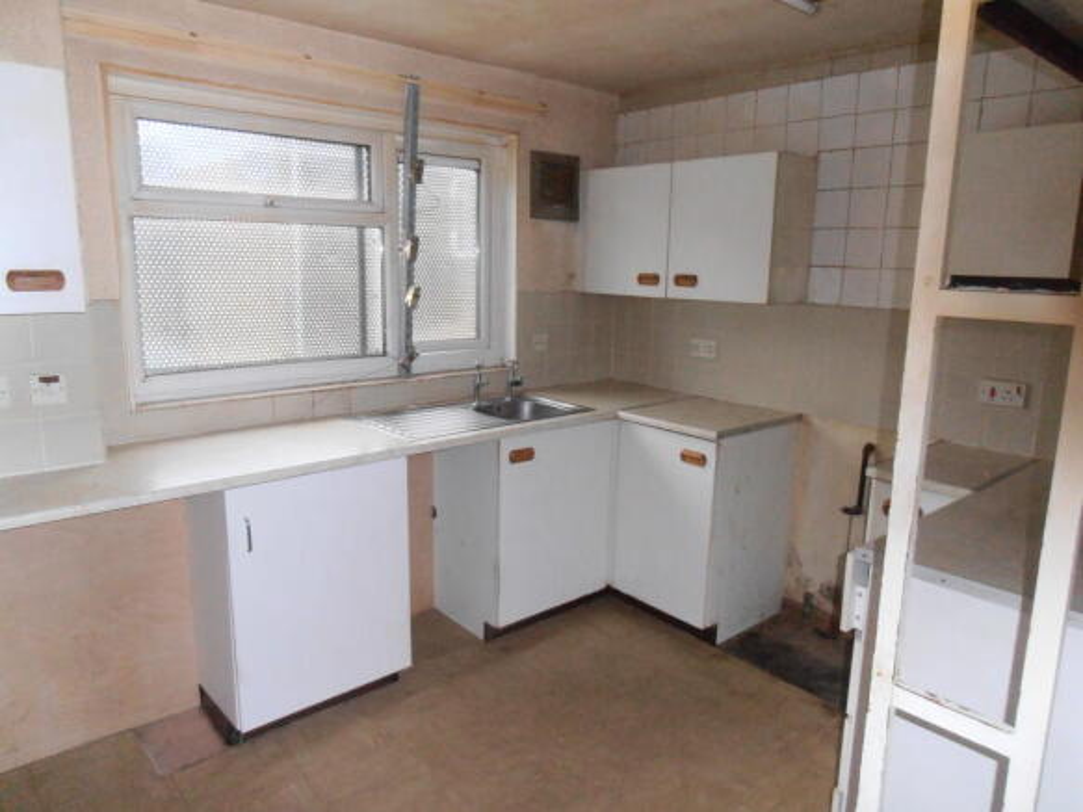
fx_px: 751
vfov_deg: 56.8
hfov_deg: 71.6
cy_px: 406
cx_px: 542
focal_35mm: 24
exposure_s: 1/30
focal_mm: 4.2
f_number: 3
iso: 400
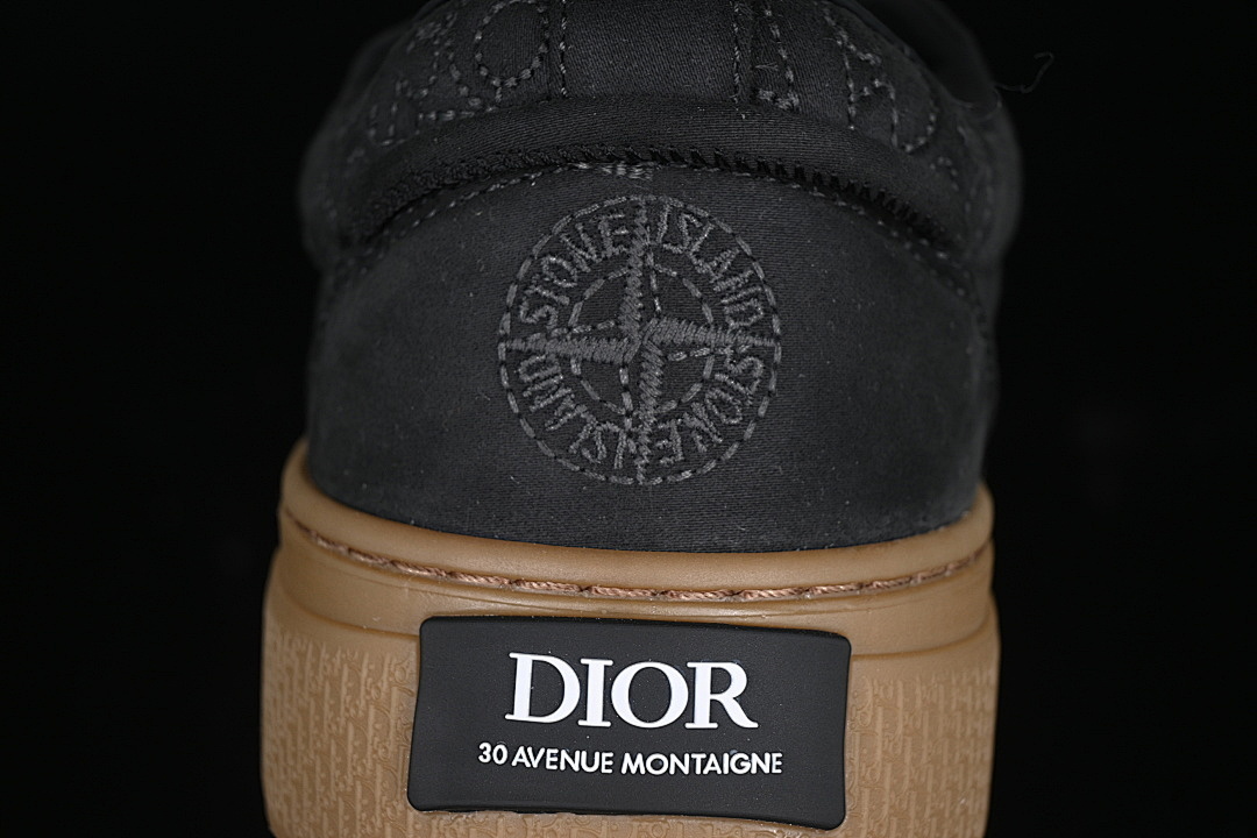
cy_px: 419
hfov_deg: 27.0
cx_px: 628
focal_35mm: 75
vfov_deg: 18.2
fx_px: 2619
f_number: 6.3
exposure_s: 1/60
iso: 160
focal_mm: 50
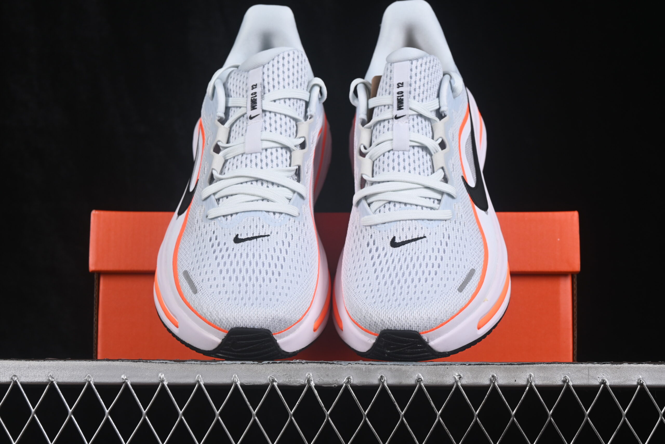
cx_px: 332
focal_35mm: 75
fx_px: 1385
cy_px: 222
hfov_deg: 27.0
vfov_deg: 18.2
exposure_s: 1/80
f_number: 8
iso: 160
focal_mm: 50
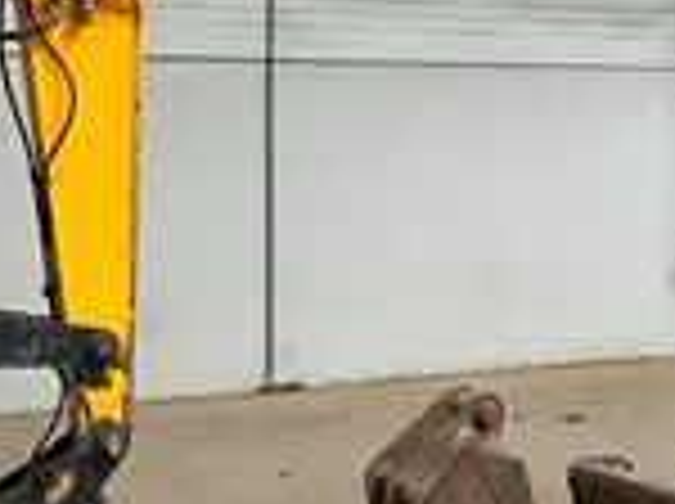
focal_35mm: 93
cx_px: 747
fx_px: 1811
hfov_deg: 20.1
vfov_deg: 15.8
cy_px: 135
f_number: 1.8
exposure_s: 1/68
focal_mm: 3
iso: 64
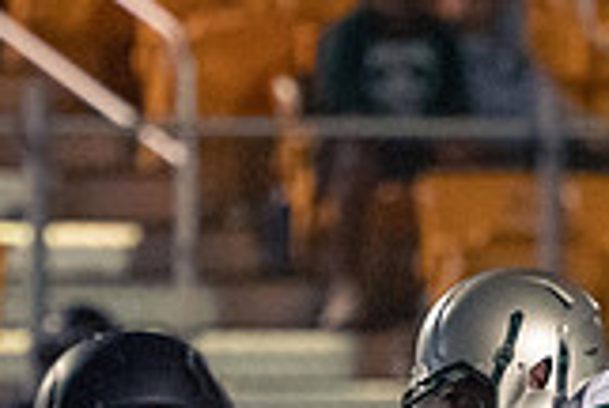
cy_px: 653
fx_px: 24862
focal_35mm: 1467
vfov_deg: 0.9
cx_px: 395
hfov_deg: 1.4
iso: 12800
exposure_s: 1/1000
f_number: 5.6
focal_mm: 303
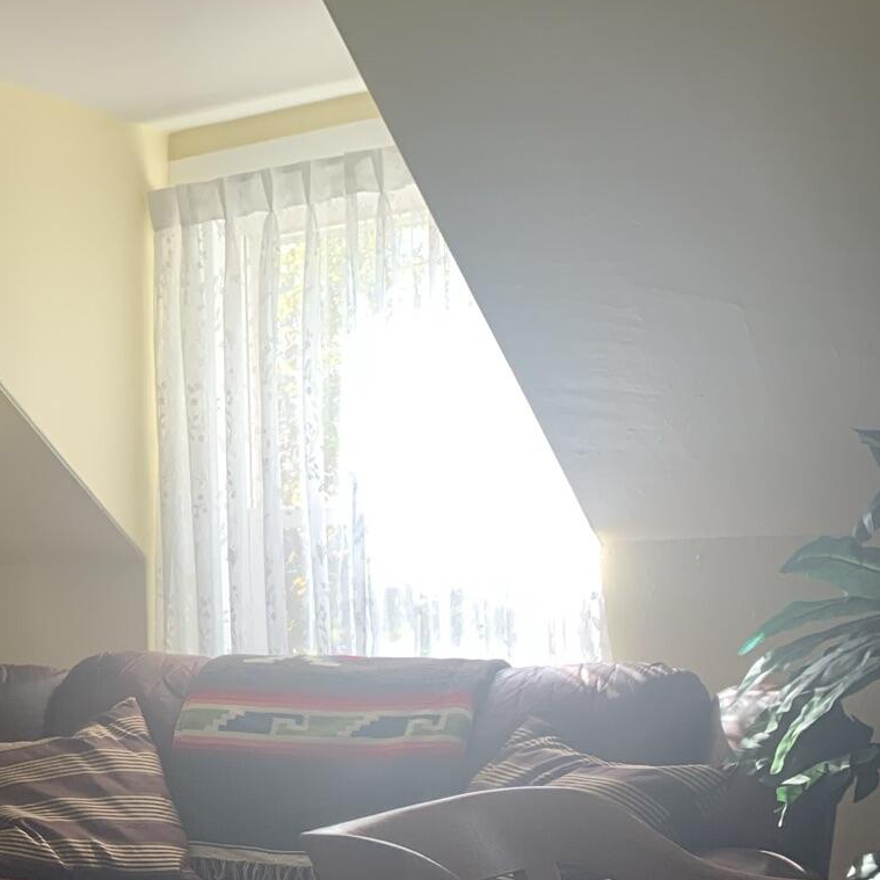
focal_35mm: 62
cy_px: 601
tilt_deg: +1.8
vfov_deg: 27.5
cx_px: -264
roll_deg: +1.9
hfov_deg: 24.3
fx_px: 1783
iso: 80
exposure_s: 1/121
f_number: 1.8
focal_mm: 4.25
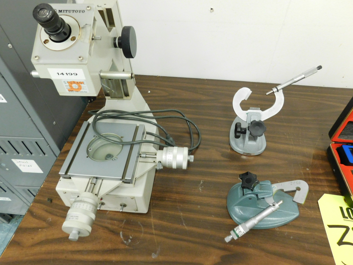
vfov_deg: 58.9
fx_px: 235
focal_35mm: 23
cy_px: 132
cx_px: 176
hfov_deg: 73.9
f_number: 3
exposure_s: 1/30
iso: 360
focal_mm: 4
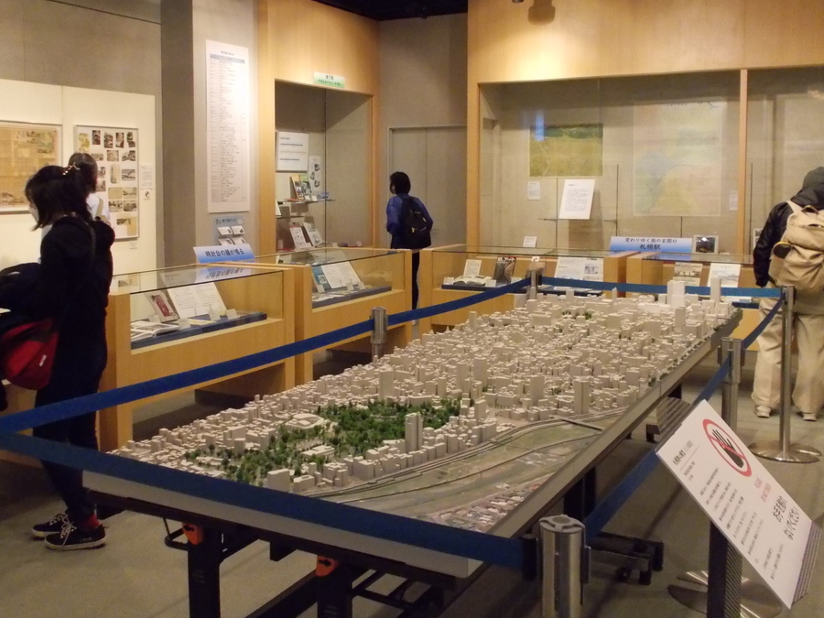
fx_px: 952
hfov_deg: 46.7
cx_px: 364
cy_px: 243
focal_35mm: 40
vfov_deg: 35.8
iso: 800
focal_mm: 5.3
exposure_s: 1/80
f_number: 3.4
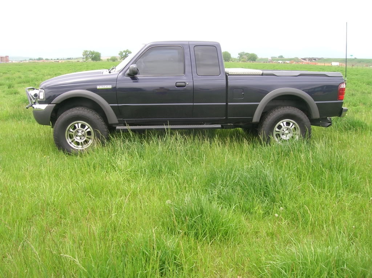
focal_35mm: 34
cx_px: 186
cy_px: 139
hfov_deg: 54.0
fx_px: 365
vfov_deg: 41.7
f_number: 4.9
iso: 50
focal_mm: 5.7
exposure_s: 1/130
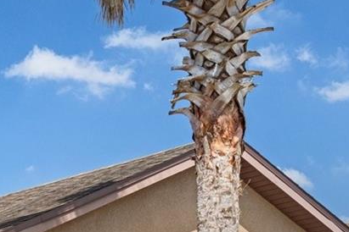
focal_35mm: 113
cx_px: -178
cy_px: 445
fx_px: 1095
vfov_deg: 11.1
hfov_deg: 16.5
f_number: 8
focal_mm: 29
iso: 400
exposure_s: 1/320
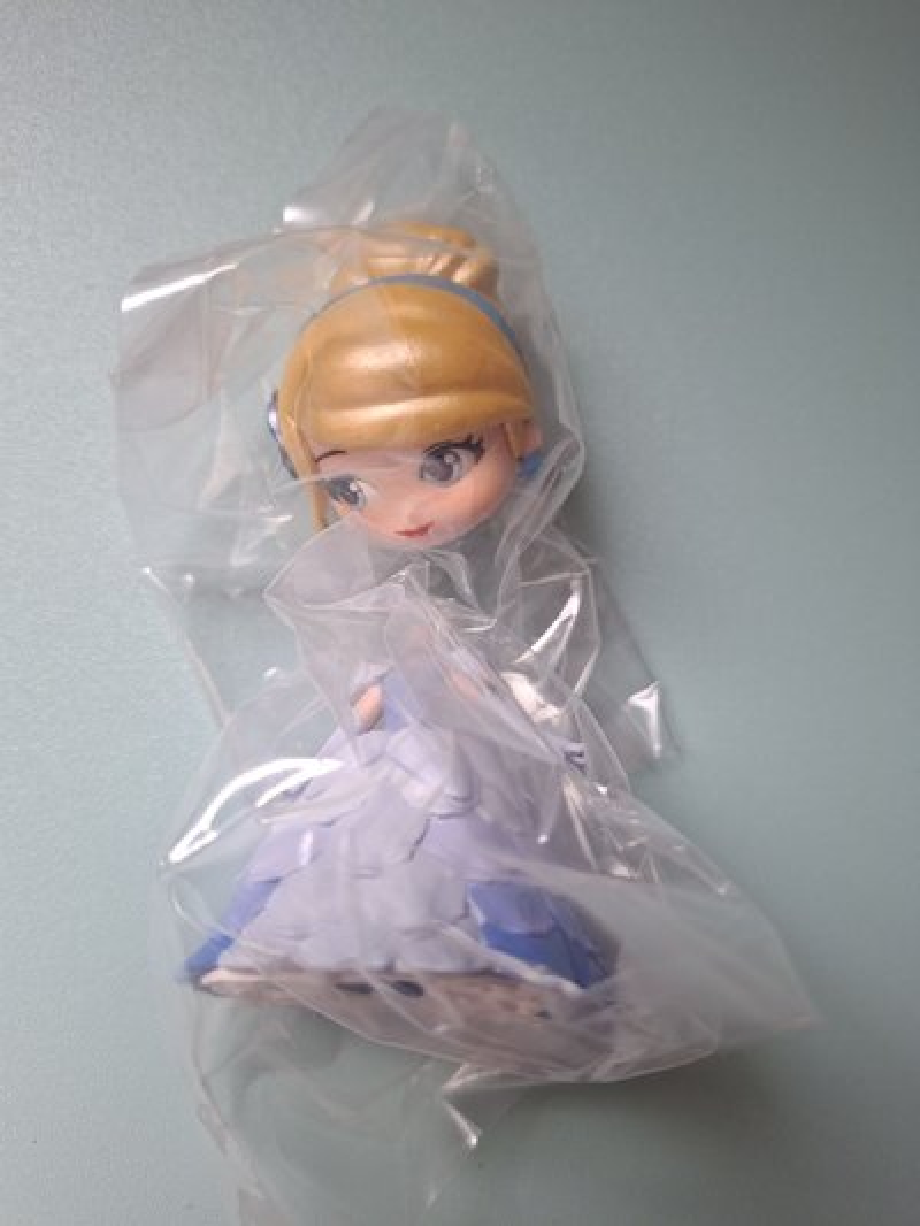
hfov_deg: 58.9
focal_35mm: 23
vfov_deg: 73.9
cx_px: 460
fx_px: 815
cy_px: 613
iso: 320
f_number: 1.8
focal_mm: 5.54
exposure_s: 1/120
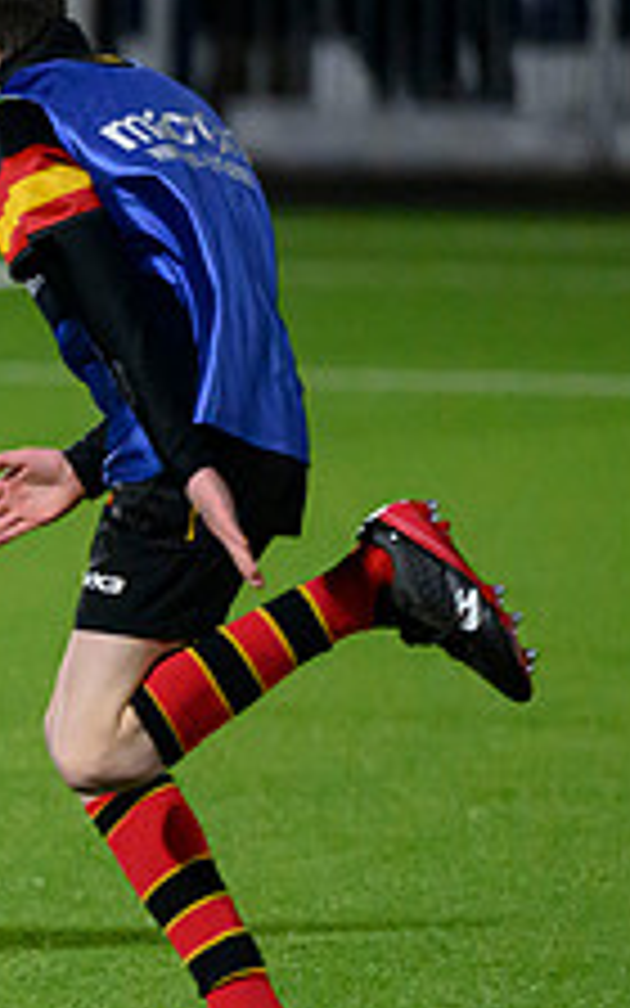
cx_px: -874
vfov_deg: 2.5
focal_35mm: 843
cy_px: 706
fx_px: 23158
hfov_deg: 1.6
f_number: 3.2
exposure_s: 1/1600
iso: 6400
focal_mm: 200
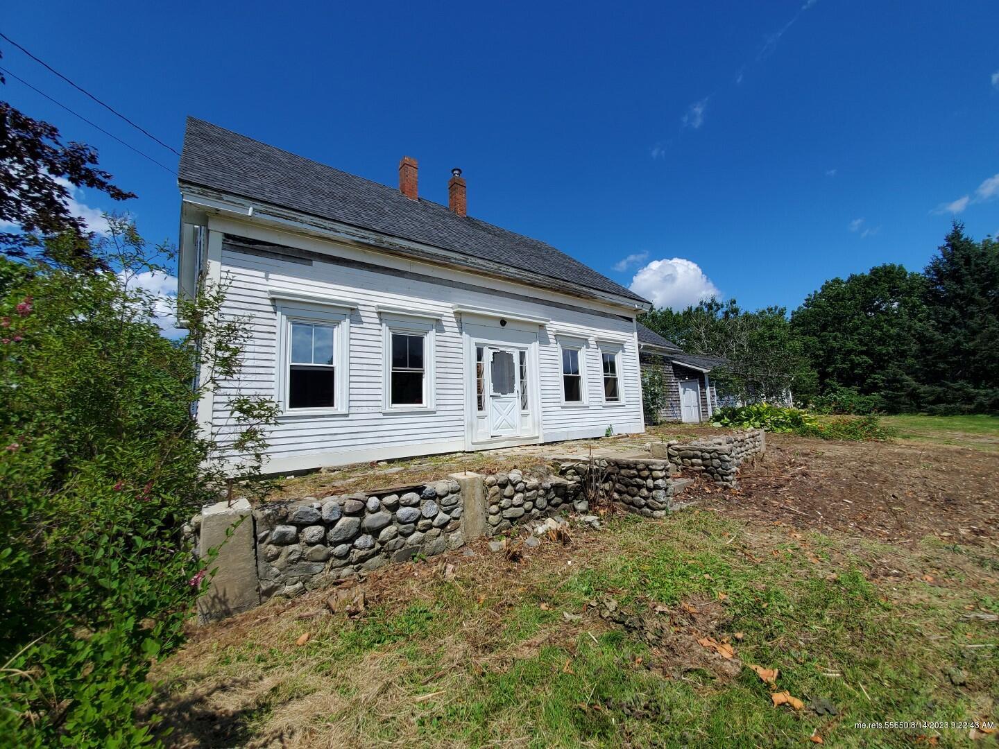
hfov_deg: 106.2
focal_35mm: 13
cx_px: 500
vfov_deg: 89.9
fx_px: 375
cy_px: 374
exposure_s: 1/1838
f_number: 2.2
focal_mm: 1.8
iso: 50
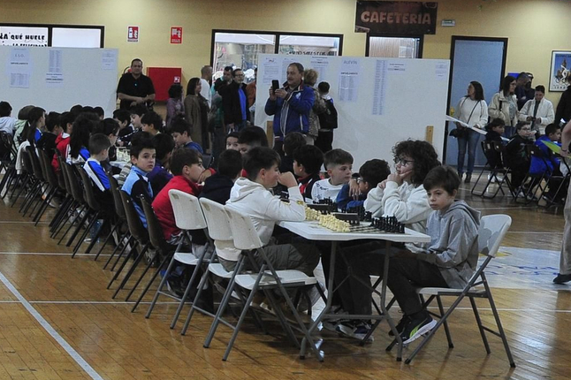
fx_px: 1728
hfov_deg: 18.0
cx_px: -82
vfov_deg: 12.3
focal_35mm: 109
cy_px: 420
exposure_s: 1/125
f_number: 5.6
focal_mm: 44
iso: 2500
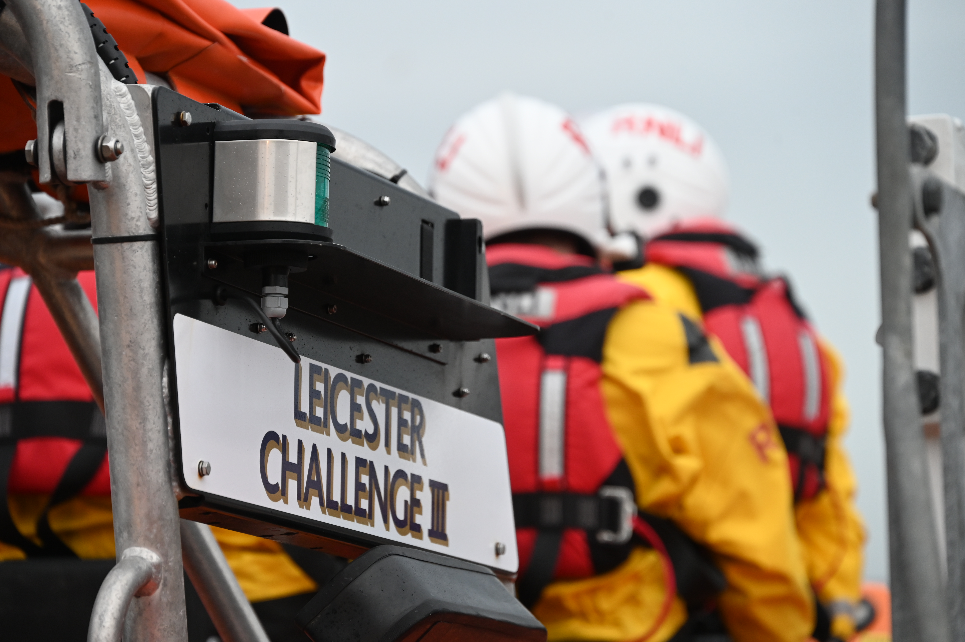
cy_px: 321
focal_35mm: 165
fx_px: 4420
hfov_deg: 12.5
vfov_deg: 8.3
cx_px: 482
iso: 1250
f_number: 6.3
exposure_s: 1/250
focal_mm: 165
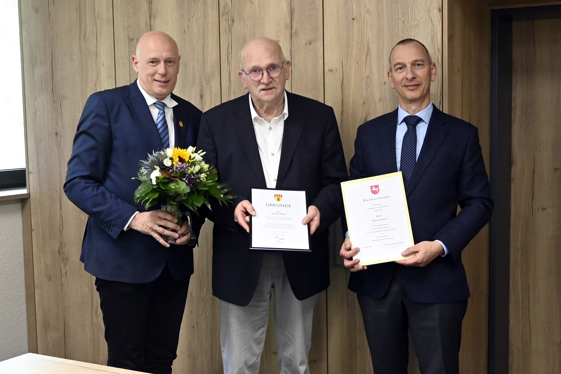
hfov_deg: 51.9
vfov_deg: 35.9
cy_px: 187
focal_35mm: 37
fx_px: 577
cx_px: 280
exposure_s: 1/125
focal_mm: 25
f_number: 3.8
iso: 1800
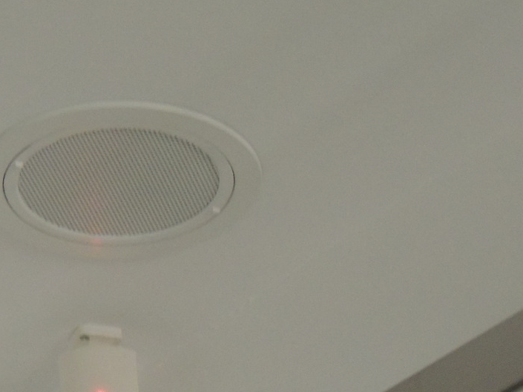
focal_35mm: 193
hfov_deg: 10.2
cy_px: 330
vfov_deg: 7.7
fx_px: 2914
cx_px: 108
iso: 800
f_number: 4
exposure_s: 1/13
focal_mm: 15.1
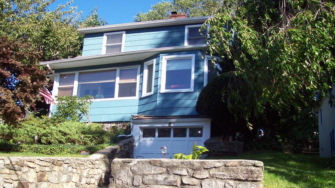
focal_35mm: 40
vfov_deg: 29.5
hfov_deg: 50.5
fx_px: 355
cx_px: 165
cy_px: 123
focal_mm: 6
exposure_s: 1/732
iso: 80
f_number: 2.7
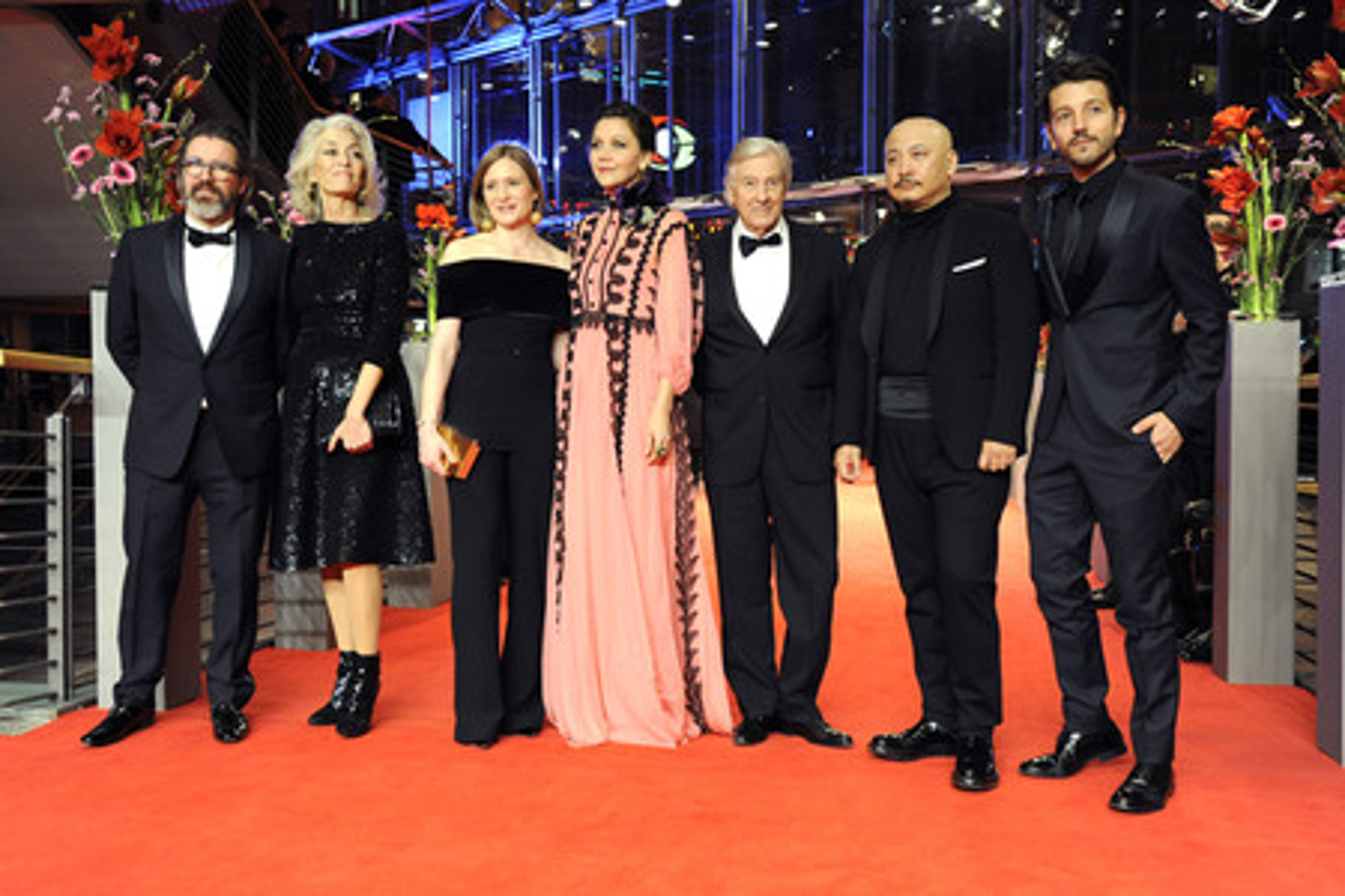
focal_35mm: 32
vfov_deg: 41.1
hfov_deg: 58.7
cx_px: 672
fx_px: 1195
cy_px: 448
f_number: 4
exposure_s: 1/125
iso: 2000
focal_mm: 32
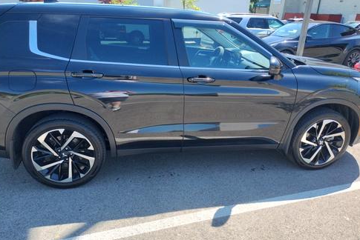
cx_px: 177
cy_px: 122
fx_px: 270
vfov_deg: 48.0
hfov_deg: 67.3
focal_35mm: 27
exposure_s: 1/1301
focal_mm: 4.71
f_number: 1.7
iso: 101
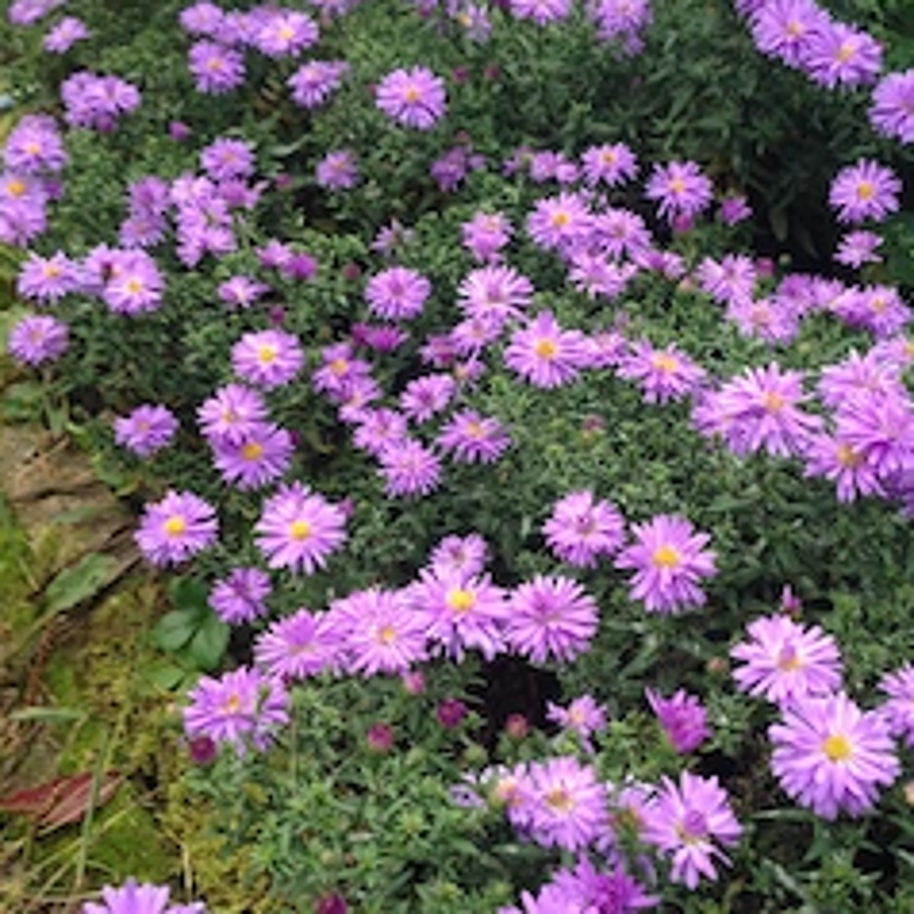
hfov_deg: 34.6
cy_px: 453
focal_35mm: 49
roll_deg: -7.9
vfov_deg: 34.7
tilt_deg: -23.2
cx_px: 515
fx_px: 1464
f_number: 2.4
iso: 64
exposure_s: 1/60
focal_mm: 4.12
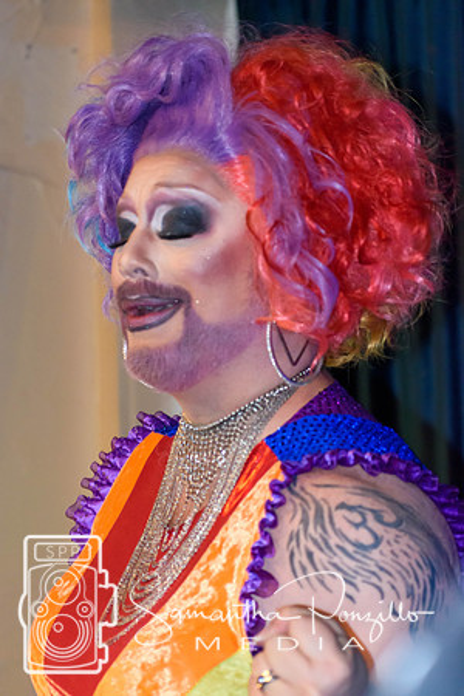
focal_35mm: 117
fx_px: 2262
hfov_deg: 11.7
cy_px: 348
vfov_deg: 17.5
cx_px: 232
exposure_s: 1/60
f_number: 4.8
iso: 3600
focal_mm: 78
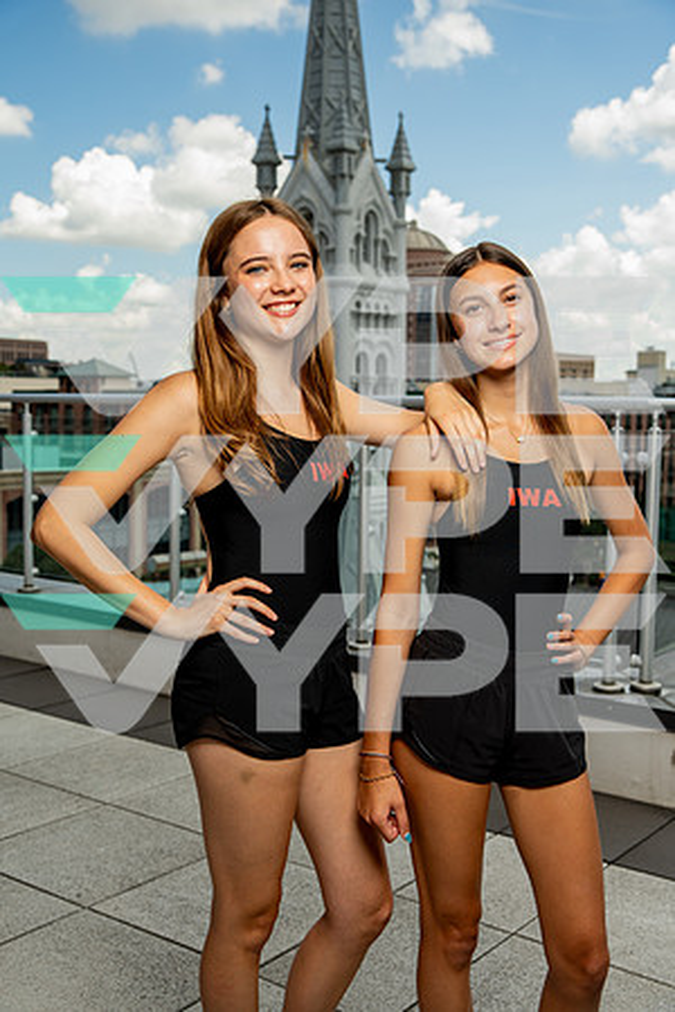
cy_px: 506
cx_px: 338
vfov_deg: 46.8
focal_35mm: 42
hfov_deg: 32.2
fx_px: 1170
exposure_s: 1/250
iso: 100
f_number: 5.6
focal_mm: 41.6
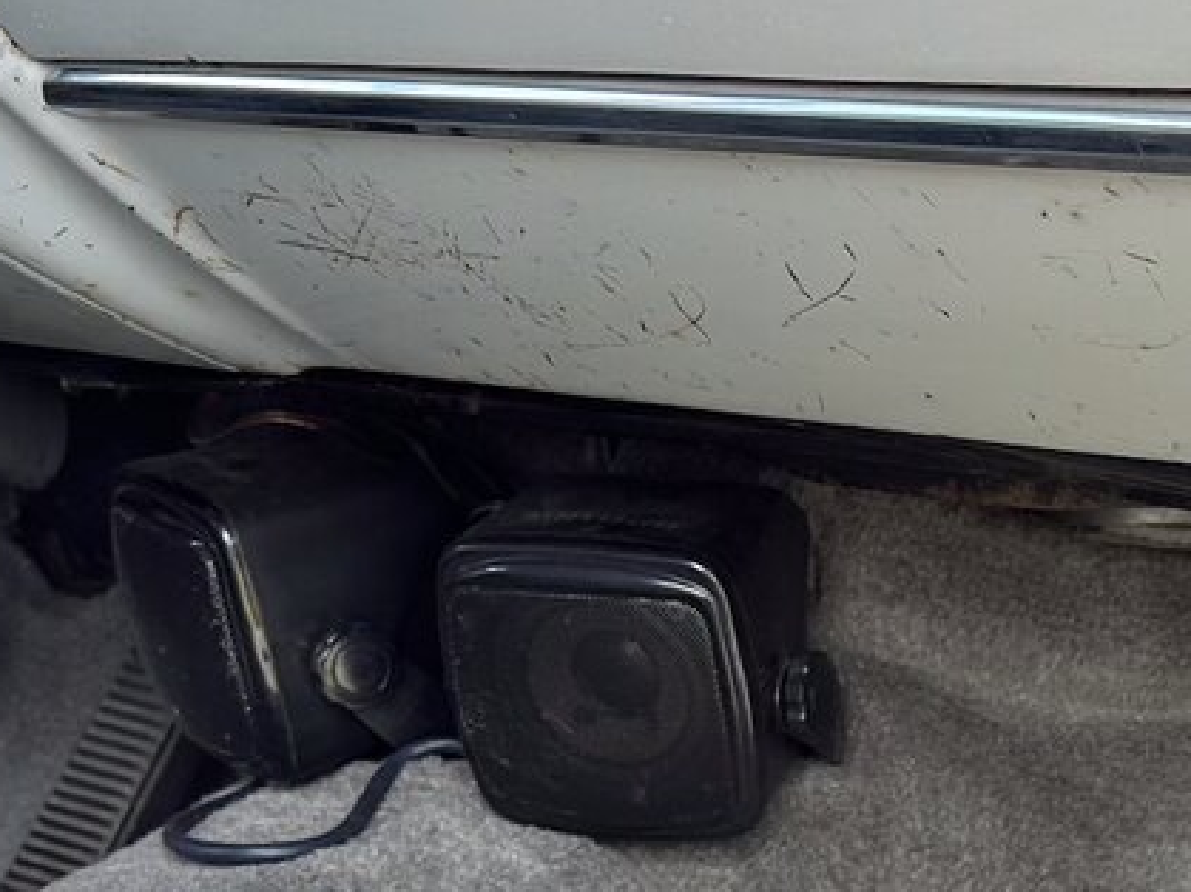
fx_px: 3027
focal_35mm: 88
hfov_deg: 21.7
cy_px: 847
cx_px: 1100
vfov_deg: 16.5
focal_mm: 6.86
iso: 80
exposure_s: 1/284
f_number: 1.78
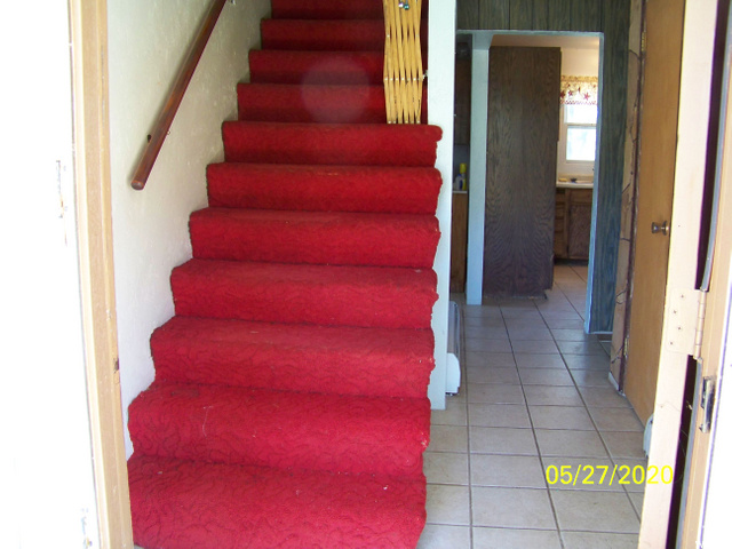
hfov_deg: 55.4
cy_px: 274
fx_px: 698
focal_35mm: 33
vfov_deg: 42.9
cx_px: 366
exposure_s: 1/30
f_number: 2.8
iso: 200
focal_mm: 5.85
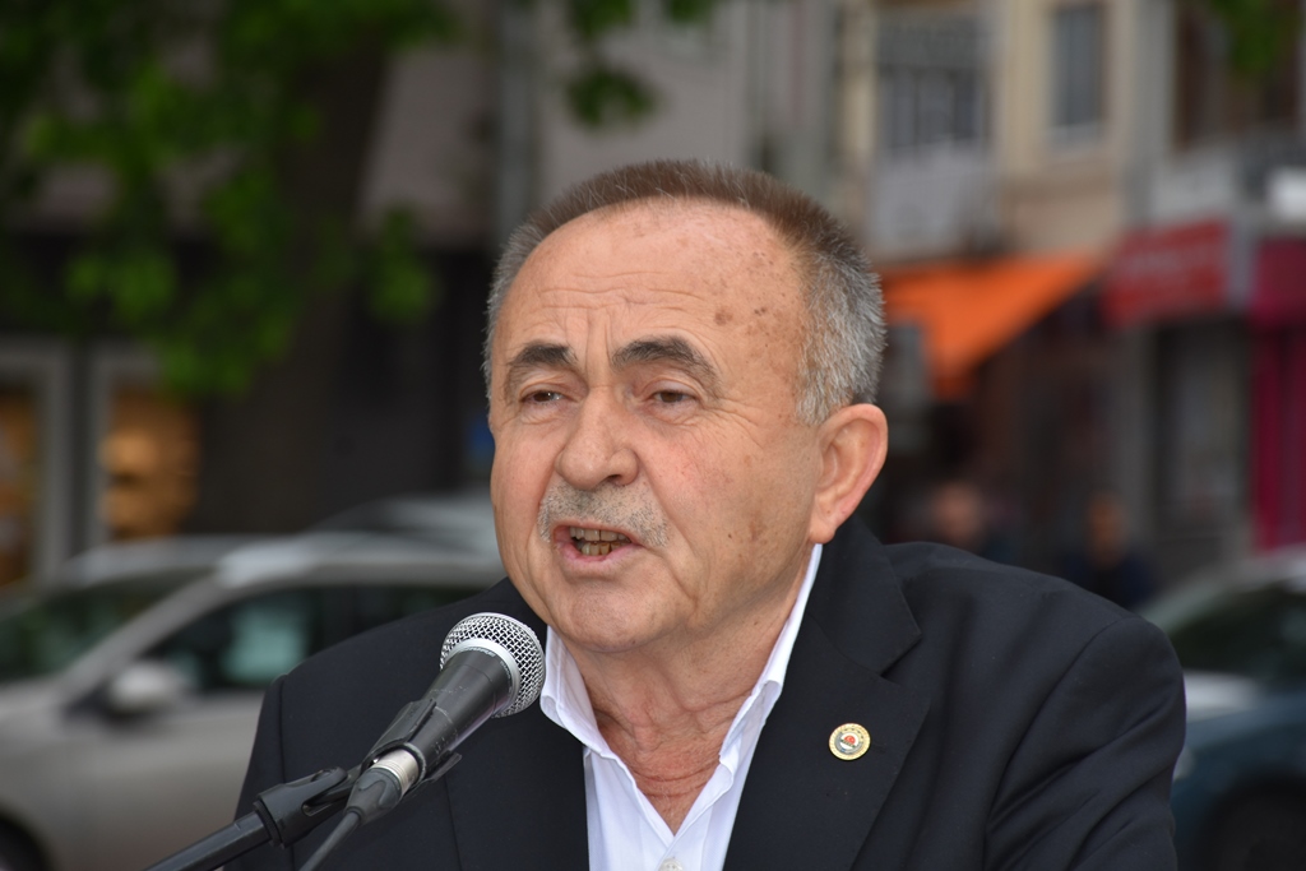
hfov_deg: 9.8
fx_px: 7619
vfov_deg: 6.5
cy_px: 436
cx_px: 653
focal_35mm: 210
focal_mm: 140
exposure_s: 1/320
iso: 200
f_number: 7.1
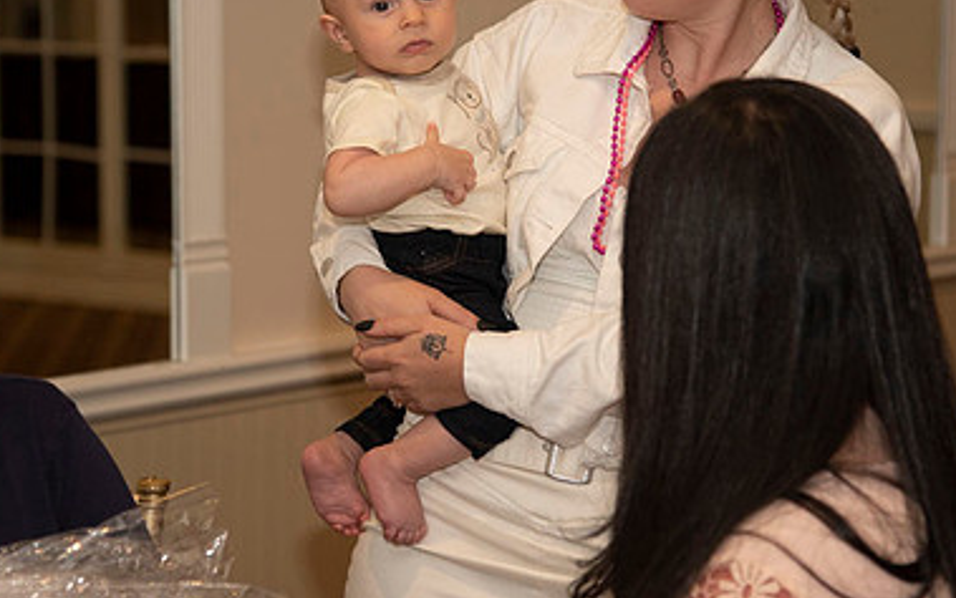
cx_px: 452
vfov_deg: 10.2
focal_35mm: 128
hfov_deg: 16.3
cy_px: 221
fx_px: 3335
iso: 640
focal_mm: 82
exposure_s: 1/200
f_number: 4
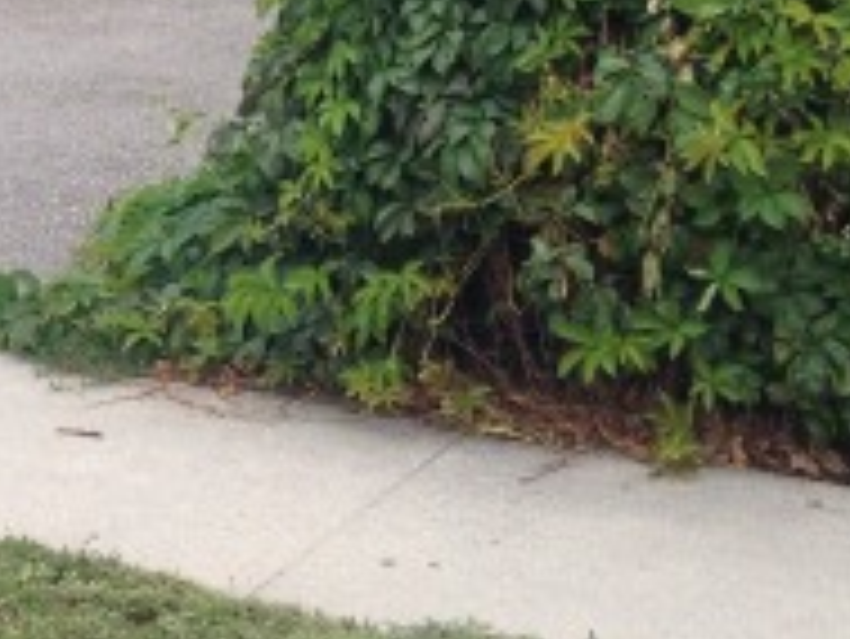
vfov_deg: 9.8
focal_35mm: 148
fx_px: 3636
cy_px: -270
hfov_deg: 12.9
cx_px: -261
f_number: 2.4
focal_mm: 4.28
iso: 50
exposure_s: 1/649
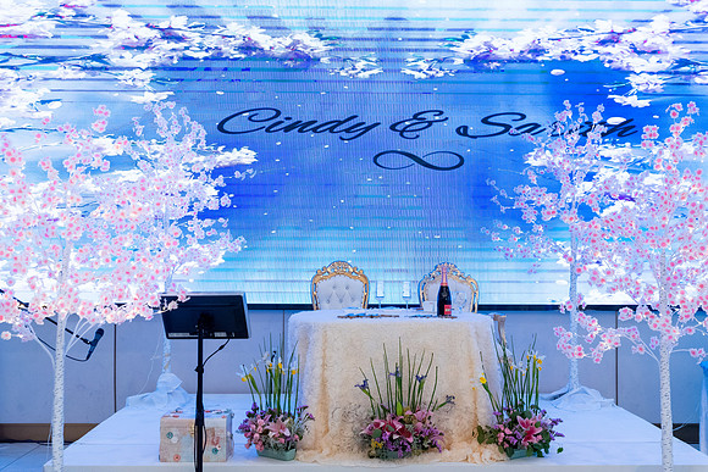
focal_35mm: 46
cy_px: 236
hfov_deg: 42.7
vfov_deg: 29.3
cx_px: 354
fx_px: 905
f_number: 5.6
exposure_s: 1/250
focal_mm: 46
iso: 3200
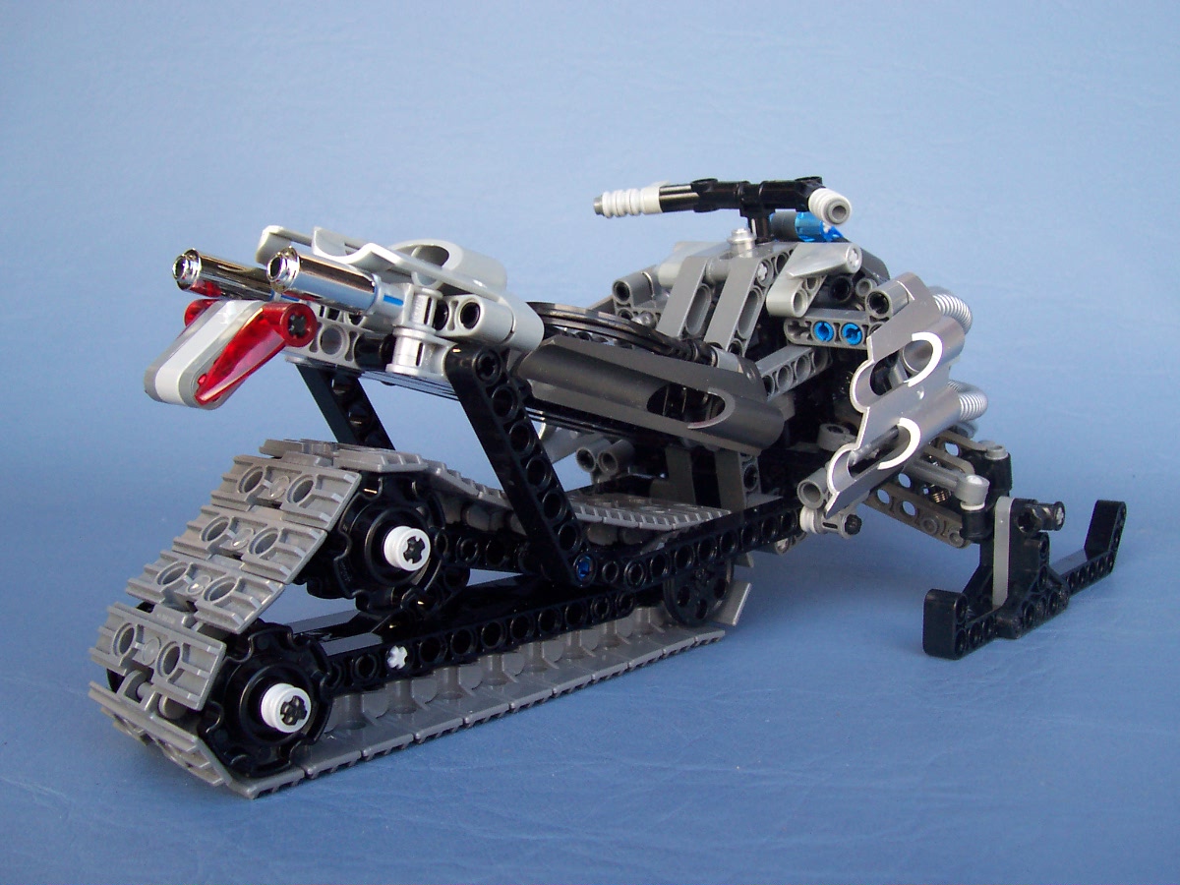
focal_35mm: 37
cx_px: 590
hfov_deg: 50.1
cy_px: 442
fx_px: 1261
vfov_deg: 38.7
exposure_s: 1/125
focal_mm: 5.6
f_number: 2.8
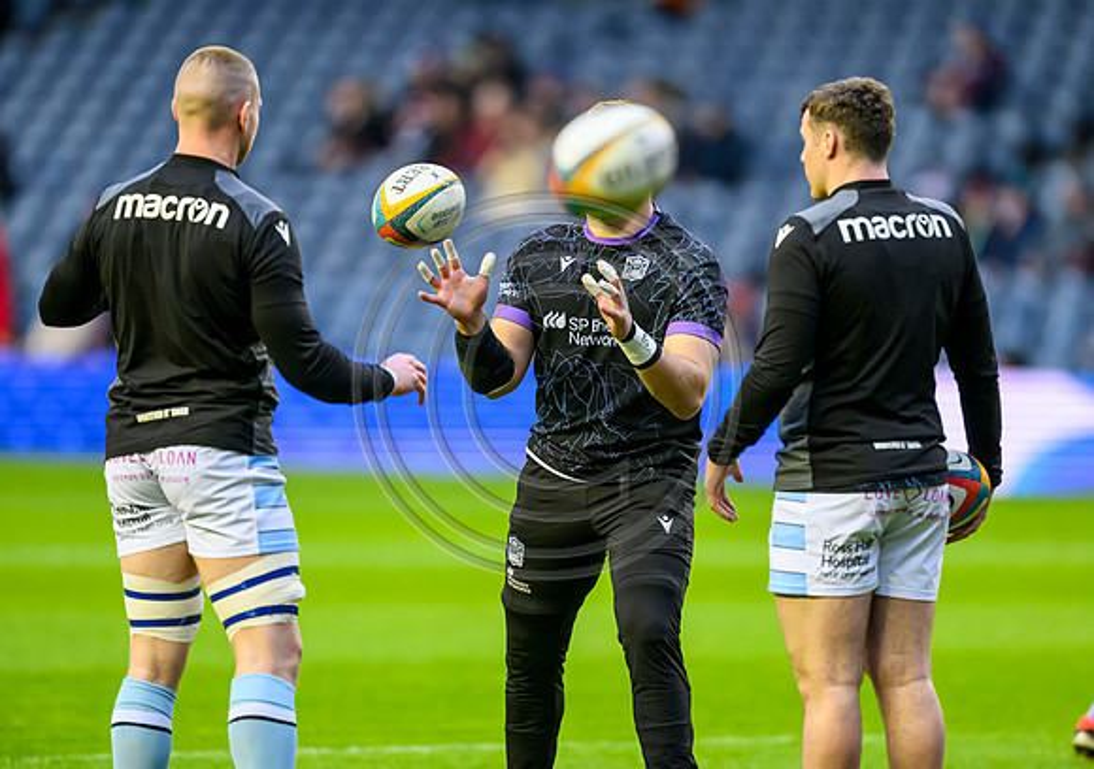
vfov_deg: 3.3
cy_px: 369
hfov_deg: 4.7
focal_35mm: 431
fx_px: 13331
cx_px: 565
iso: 5000
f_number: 3.2
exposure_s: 1/1600
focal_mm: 400
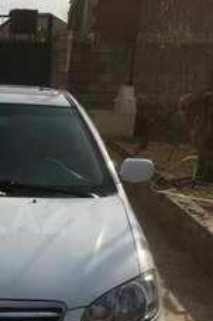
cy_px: 218
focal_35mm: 66
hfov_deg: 19.4
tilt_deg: -18.0
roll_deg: -0.3
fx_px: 587
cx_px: -42
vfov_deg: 30.3
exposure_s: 1/5128
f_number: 2.2
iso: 40
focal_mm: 4.15
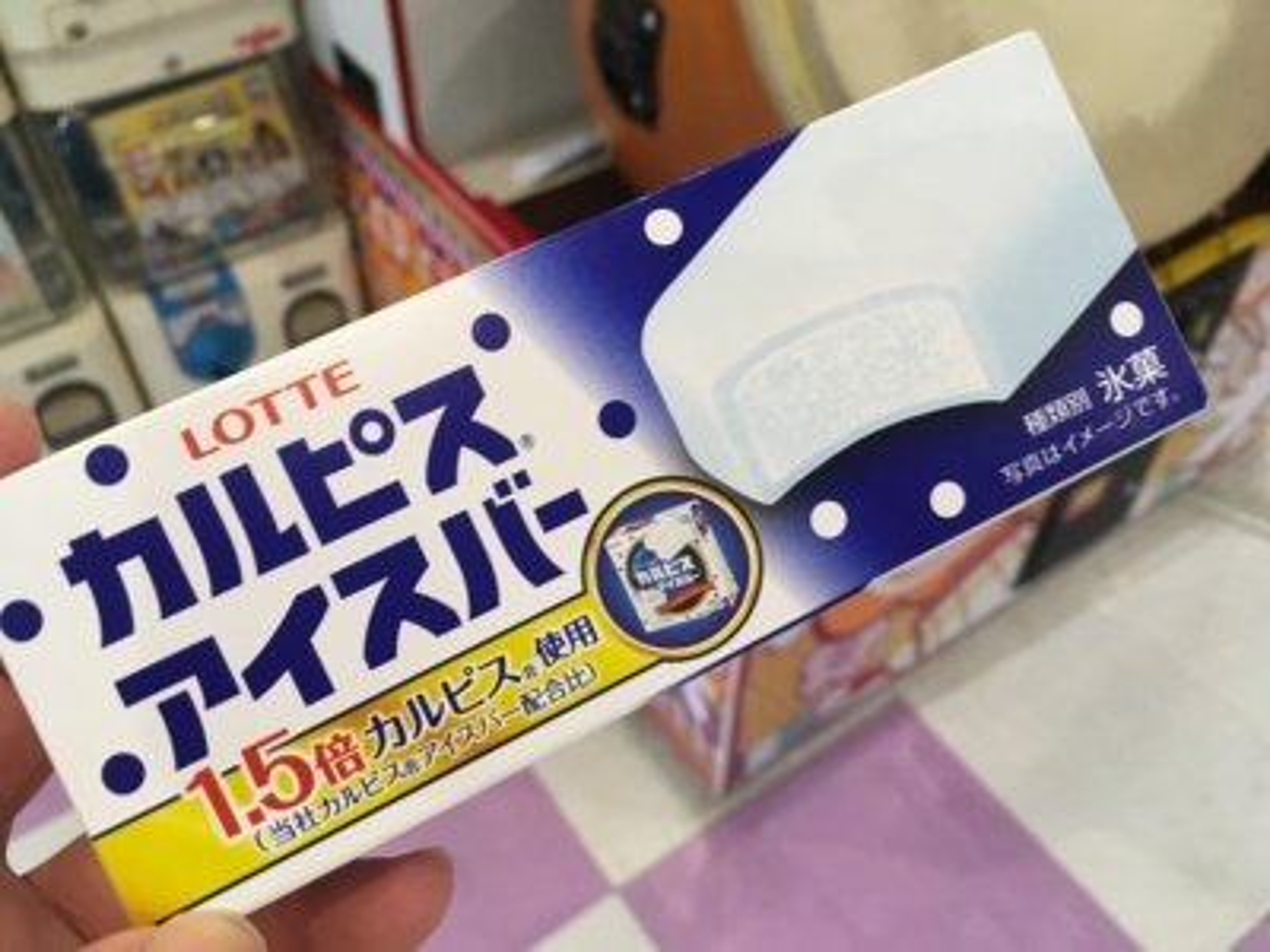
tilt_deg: -49.1
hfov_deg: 61.7
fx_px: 1064
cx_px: 635
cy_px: 476
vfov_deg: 48.2
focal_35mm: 29
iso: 80
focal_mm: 4.15
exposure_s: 1/30
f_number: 2.2
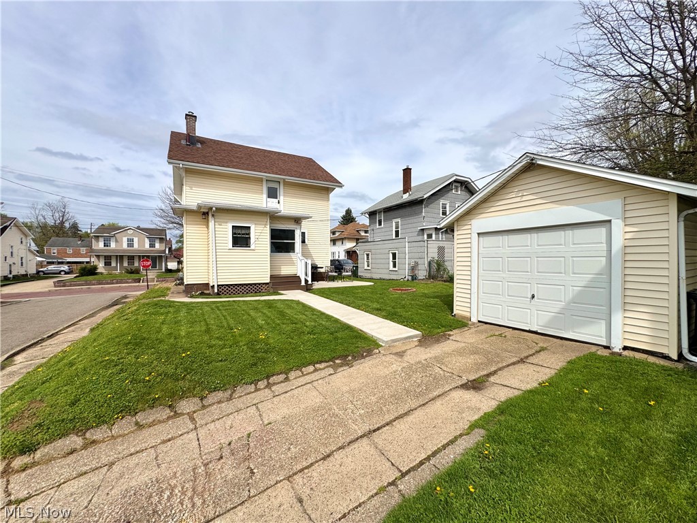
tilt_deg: -0.5
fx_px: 282
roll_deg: -0.5
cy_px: 262
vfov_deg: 85.7
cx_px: 348
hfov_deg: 102.1
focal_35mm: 14
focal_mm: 2.22
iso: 50
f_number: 2.2
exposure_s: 1/2874
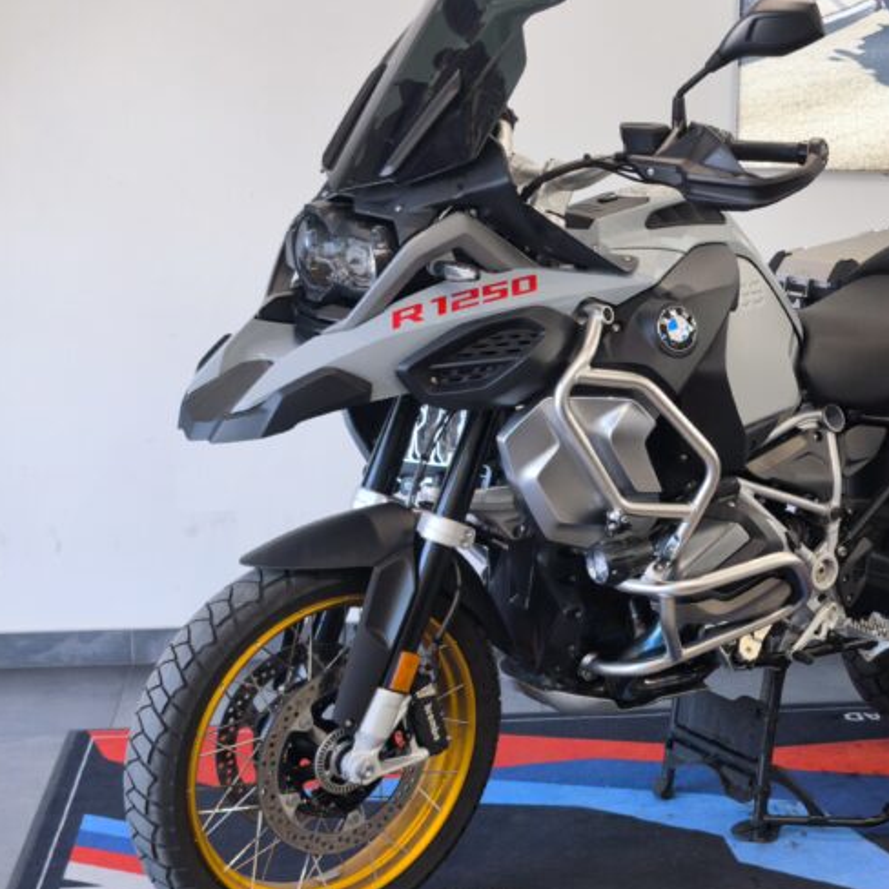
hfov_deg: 26.5
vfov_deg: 26.9
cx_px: 690
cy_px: 435
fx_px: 1860
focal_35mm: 64
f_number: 1.6
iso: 64
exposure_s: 1/100
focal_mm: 6.57
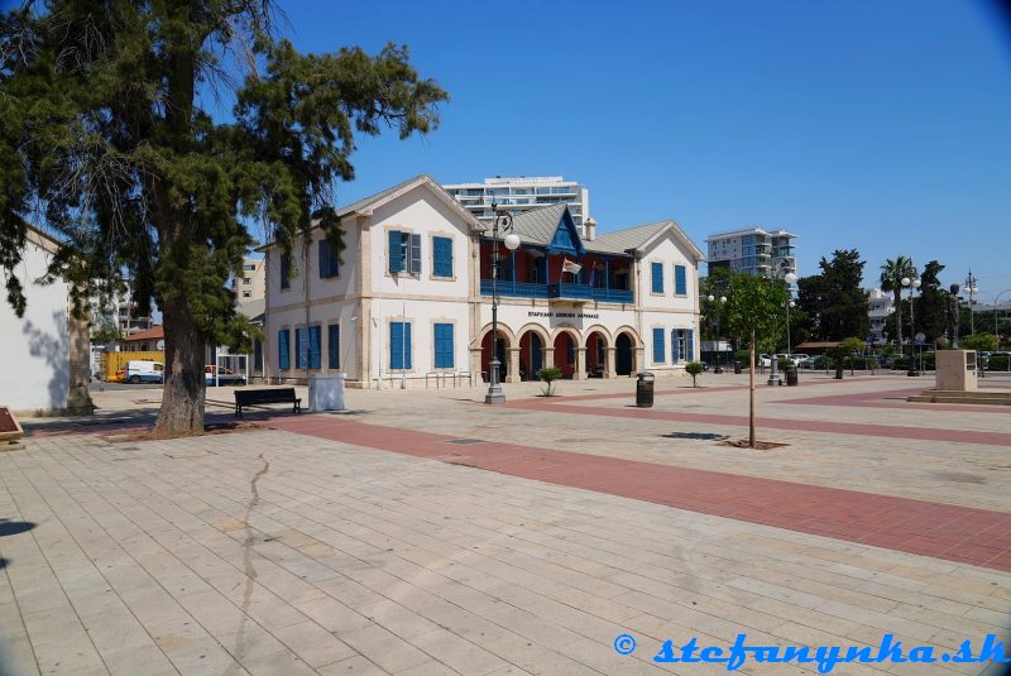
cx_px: 506
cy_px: 338
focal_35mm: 24
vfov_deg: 53.2
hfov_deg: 73.7
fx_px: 675
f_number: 10
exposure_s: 1/200
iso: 100
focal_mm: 24
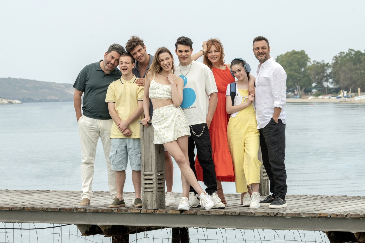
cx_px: 182
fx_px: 1368
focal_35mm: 135
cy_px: 122
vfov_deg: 10.2
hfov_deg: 15.2
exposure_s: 1/250
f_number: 9
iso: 200
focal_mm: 135
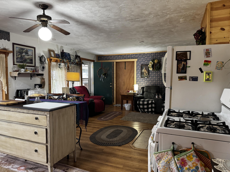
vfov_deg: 56.8
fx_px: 159
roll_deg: -0.5
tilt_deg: -3.9
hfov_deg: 71.6
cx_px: 115
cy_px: 86
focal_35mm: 24
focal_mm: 6.76
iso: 400
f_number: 1.78
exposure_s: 1/60
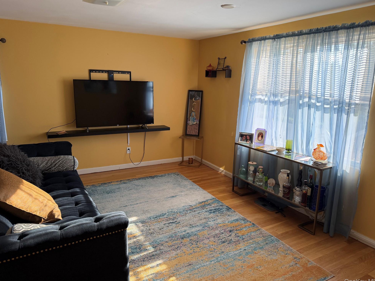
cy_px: 140
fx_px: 271
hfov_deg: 69.4
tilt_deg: -12.7
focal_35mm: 25
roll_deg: -1.2
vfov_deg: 54.9
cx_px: 188
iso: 80
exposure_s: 1/225
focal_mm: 6.76
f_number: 1.78
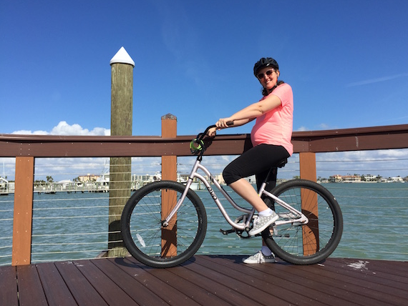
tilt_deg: +6.4
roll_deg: +0.7
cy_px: 150
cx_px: 210
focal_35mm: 30
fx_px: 354
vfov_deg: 46.8
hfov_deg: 59.9
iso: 32
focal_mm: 4.15
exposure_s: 1/3300
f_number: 2.2
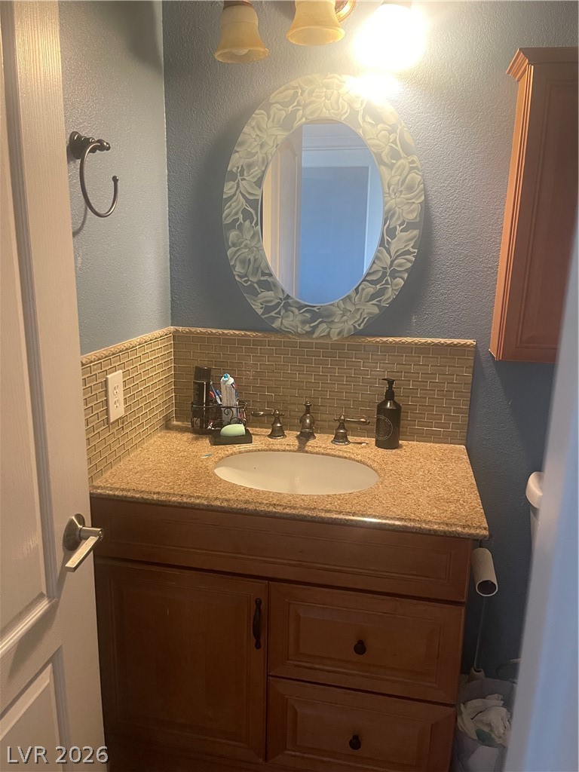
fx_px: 558
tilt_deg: -12.8
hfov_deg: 54.9
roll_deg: +0.0
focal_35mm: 25
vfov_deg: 69.4
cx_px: 290
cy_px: 386
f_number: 1.6
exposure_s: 1/60
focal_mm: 5.1
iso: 500
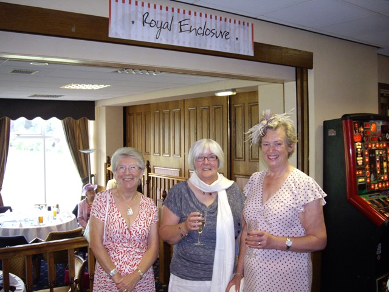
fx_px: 427
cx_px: 194
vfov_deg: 37.7
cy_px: 146
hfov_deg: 49.0
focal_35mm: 38
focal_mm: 7.9
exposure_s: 1/40
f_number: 2.8
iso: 400
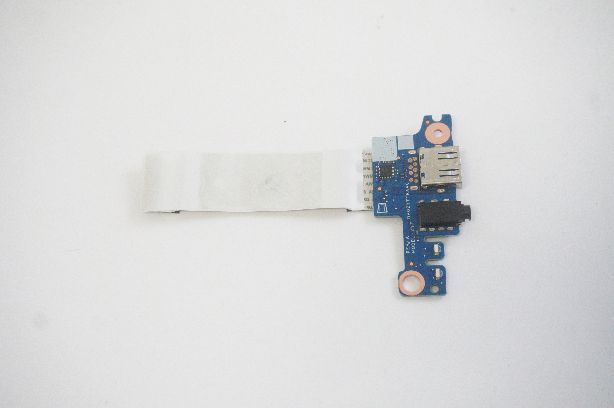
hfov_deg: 43.6
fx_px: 767
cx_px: 307
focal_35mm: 45
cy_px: 204
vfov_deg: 29.8
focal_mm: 30
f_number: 5.6
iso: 5000
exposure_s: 1/250
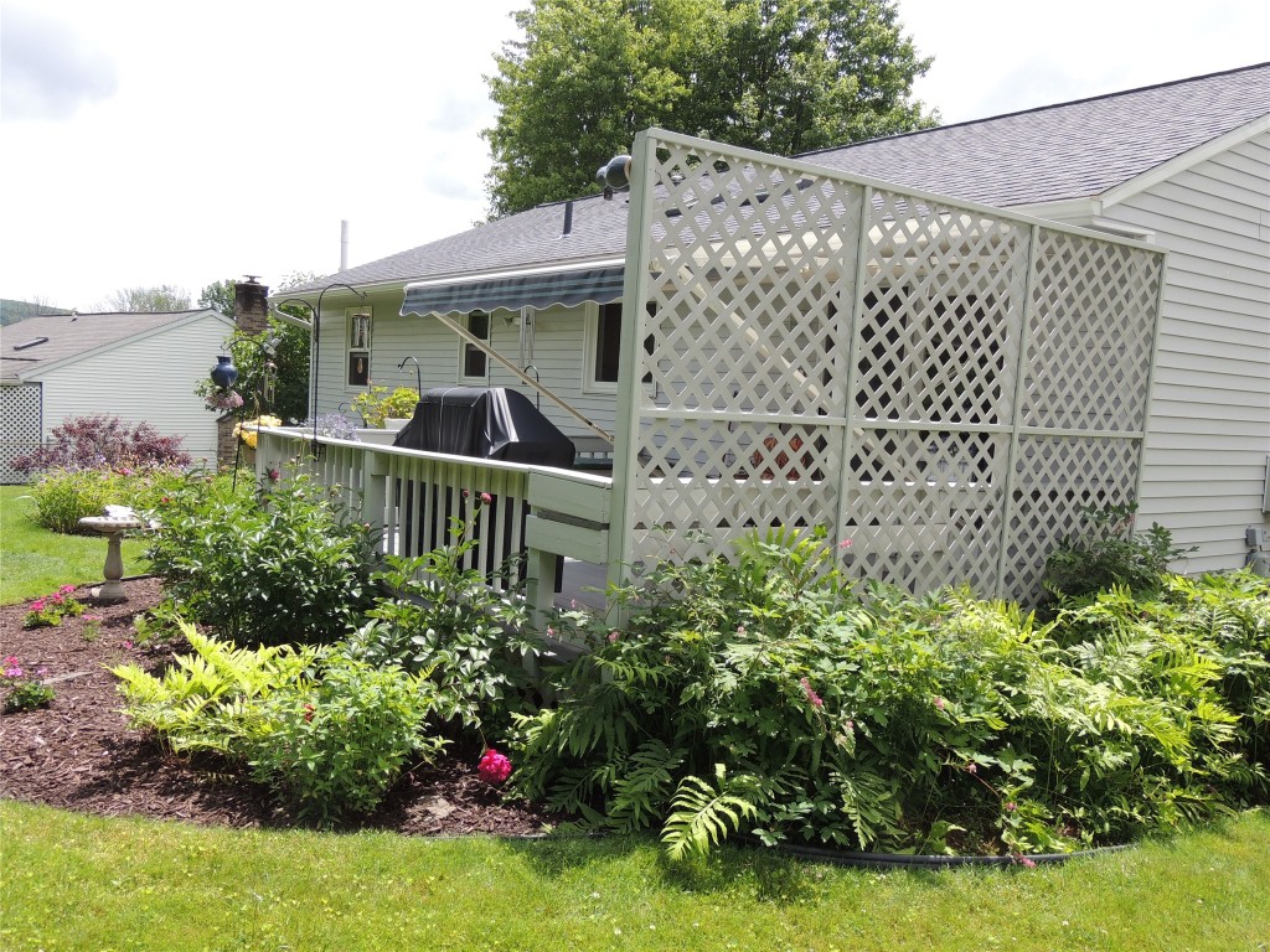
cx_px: 635
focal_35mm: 30
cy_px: 476
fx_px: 1101
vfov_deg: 46.8
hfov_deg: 60.0
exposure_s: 1/640
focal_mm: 5.3
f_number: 3.1
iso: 100
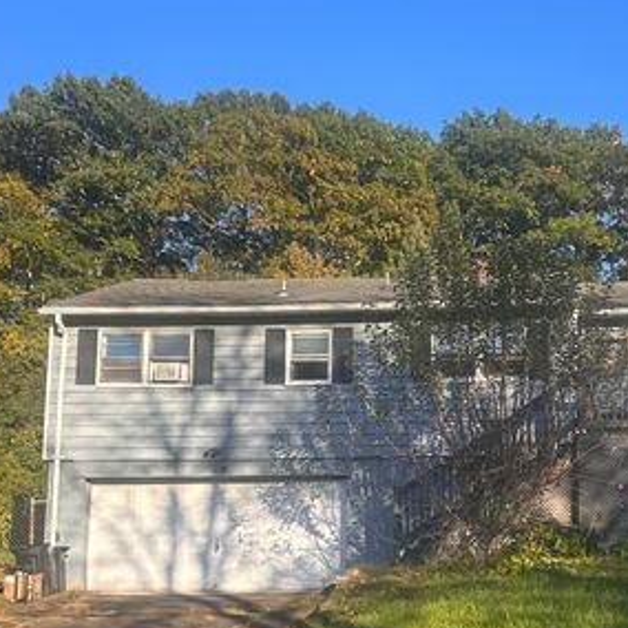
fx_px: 1108
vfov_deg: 31.3
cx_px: 451
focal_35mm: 54
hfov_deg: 31.2
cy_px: 443
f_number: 1.5
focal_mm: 5.7
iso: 50
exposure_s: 1/1412
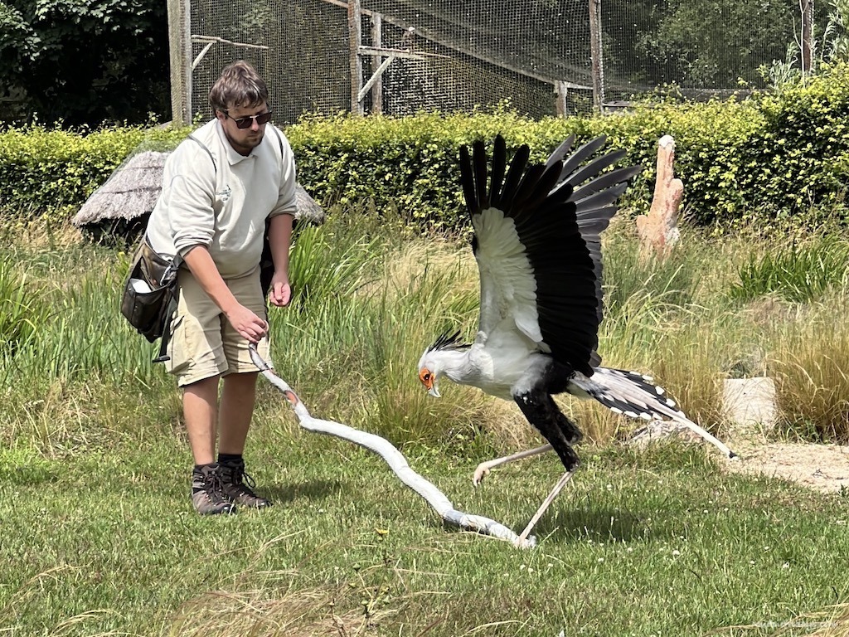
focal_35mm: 96
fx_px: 2355
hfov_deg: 20.4
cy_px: 318
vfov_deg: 15.4
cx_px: 424
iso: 32
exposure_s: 1/494
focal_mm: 9
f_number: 2.8
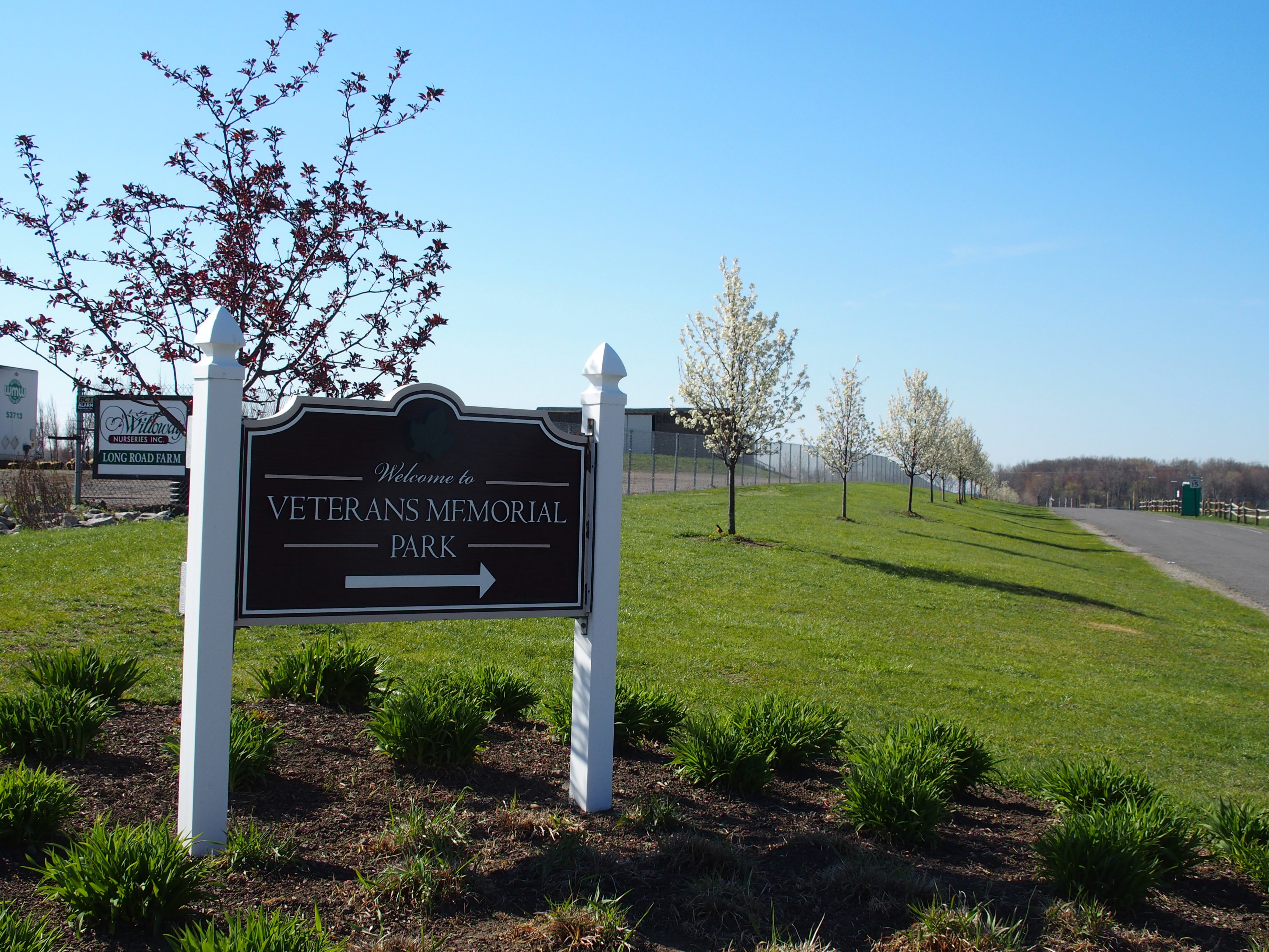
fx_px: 1686
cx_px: 634
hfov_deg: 41.2
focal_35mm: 46
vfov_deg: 31.5
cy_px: 476
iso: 100
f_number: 5
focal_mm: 9.8
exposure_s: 1/500
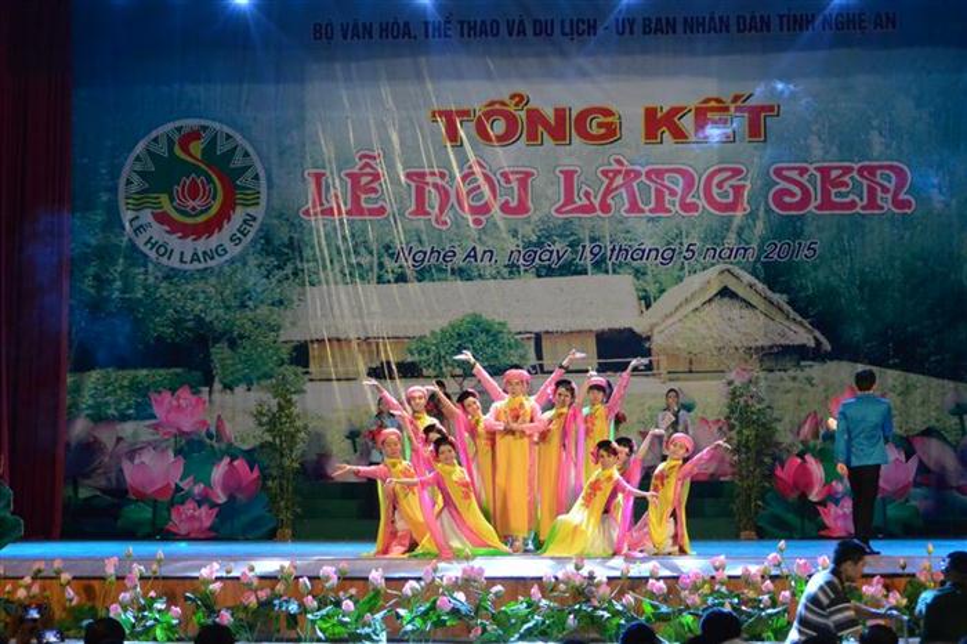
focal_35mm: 68
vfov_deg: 20.0
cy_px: 322
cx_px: 484
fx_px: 1826
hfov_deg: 29.7
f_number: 5.3
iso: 900
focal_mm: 25.2
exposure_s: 1/30
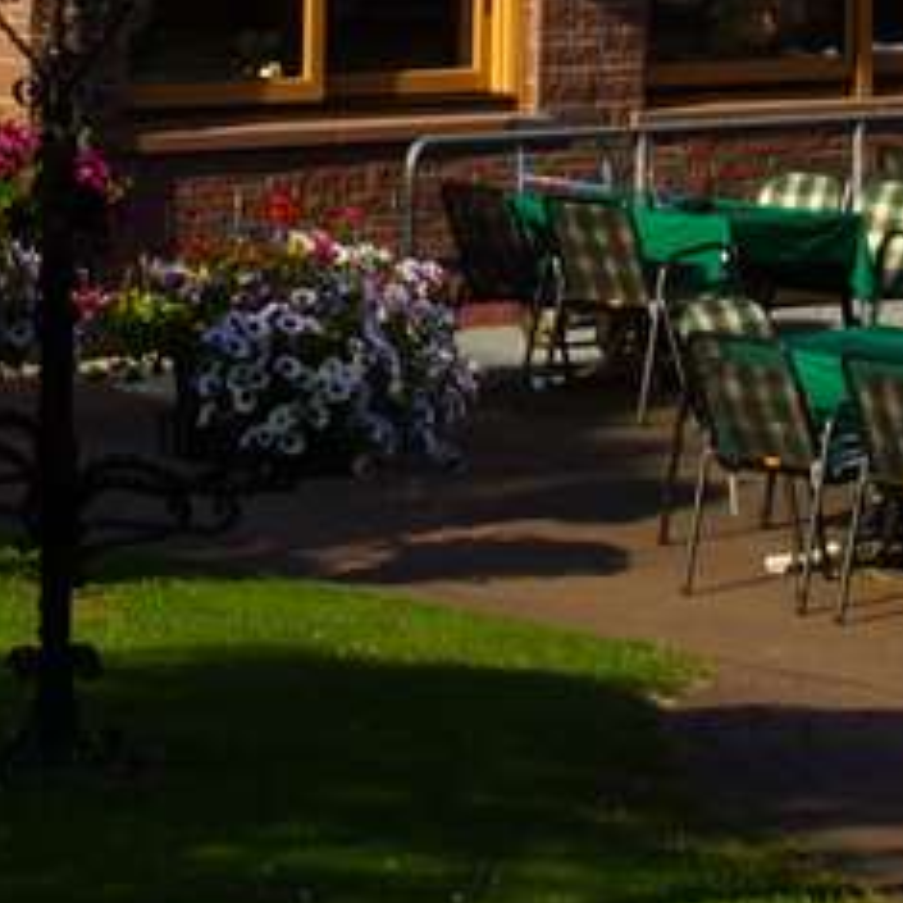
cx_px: -150
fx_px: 6729
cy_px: -945
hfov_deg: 7.6
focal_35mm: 228
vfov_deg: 7.4
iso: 100
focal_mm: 28
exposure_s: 1/100
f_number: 13
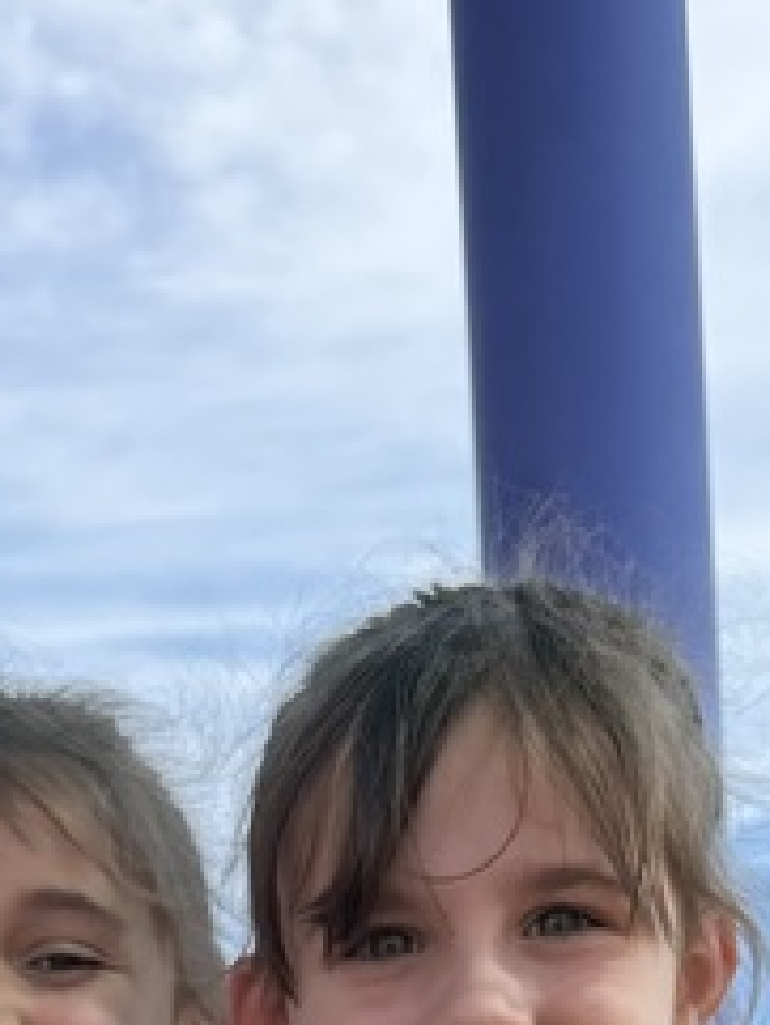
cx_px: 115
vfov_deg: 15.6
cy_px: 2007
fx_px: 3023
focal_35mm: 102
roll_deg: +3.4
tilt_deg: -3.9
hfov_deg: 14.4
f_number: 1.78
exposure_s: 1/2370
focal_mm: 6.76
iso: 100
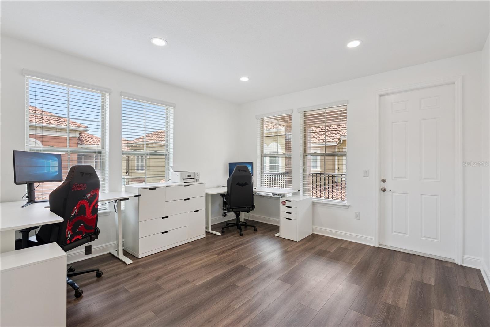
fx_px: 218
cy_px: 164
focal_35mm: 16
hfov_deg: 96.7
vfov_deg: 73.8
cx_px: 245
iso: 200
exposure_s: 1/50
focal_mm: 16
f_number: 9
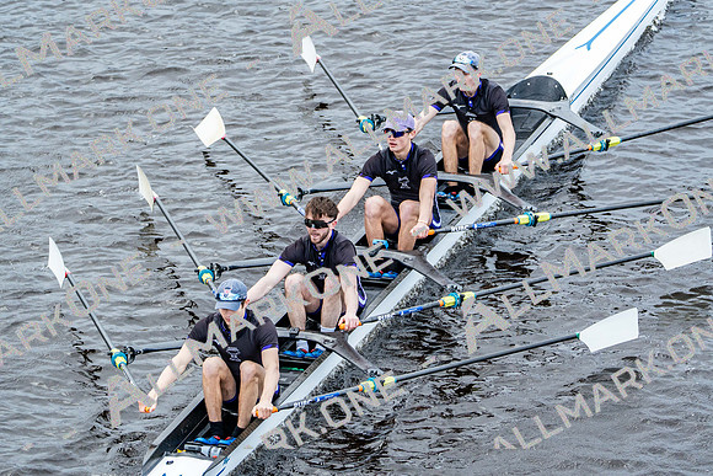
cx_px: 356
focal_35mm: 277
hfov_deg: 7.4
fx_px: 5487
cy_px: 238
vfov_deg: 5.0
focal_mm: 277
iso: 1600
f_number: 5.6
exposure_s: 1/1250
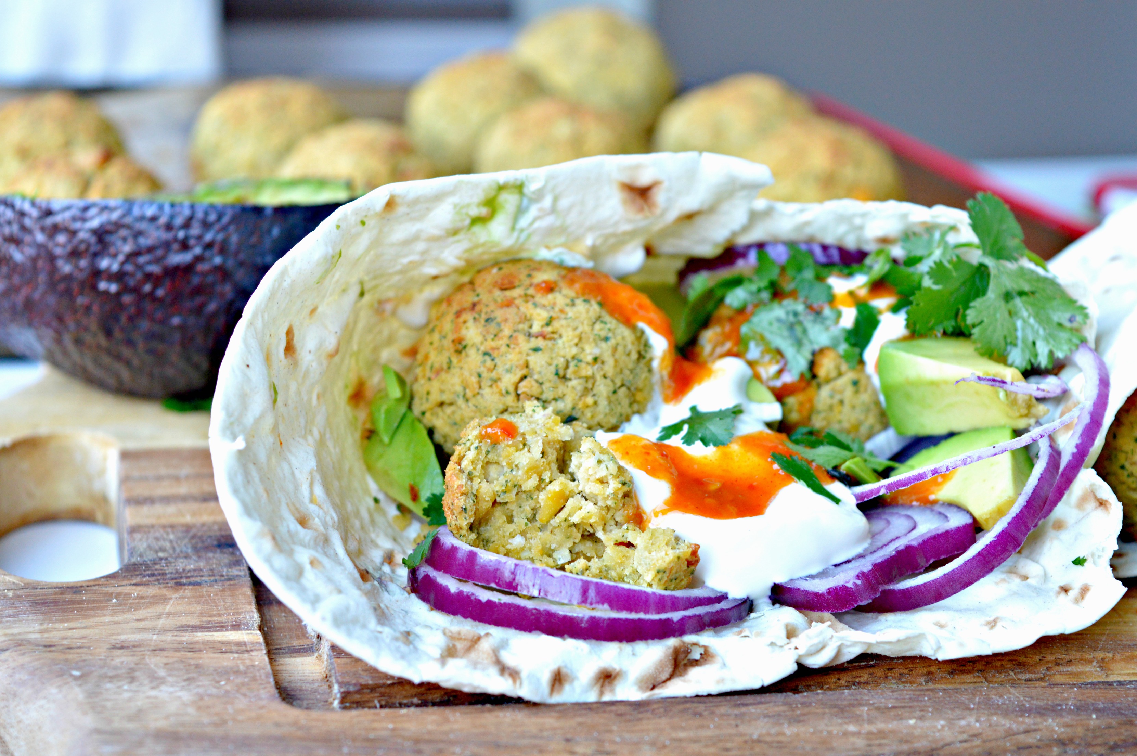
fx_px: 2603
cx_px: 568
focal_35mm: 82
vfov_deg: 16.5
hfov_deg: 24.6
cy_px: 378
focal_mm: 55
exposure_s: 1/15
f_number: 5.6
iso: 400
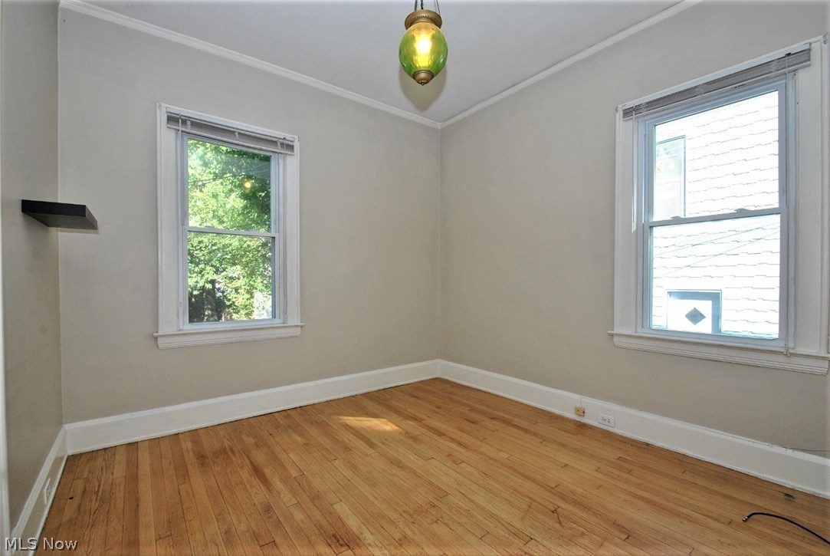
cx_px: 415
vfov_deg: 77.5
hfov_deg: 100.3
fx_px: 346
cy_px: 278
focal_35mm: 15
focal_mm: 10
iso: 400
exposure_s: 1/60
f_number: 13
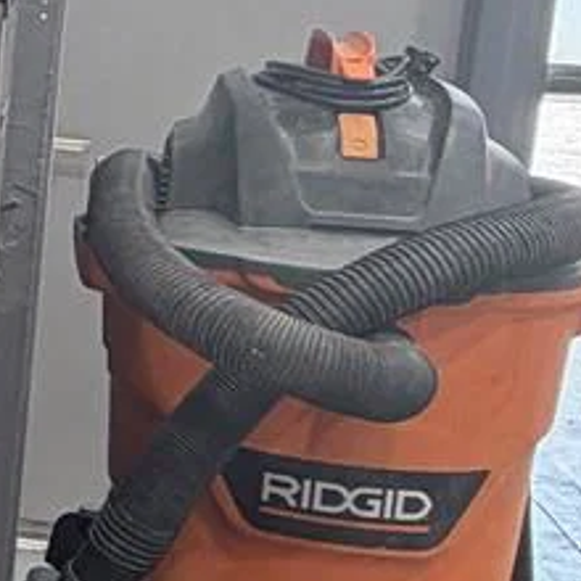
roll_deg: -1.9
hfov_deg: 15.1
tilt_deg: -9.1
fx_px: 1709
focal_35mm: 90
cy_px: 180
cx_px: -629
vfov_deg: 19.2
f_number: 2.2
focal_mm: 2.22
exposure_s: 1/121
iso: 100
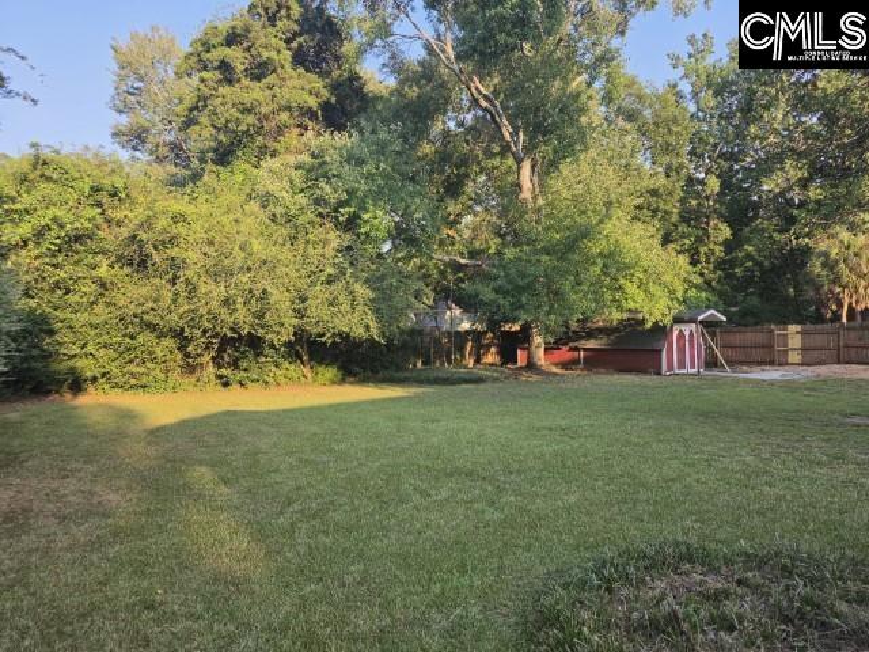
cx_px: 434
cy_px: 326
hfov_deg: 73.9
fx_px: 577
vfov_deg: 58.9
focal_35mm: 23
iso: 80
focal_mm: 5.4
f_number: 1.8
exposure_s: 1/1176
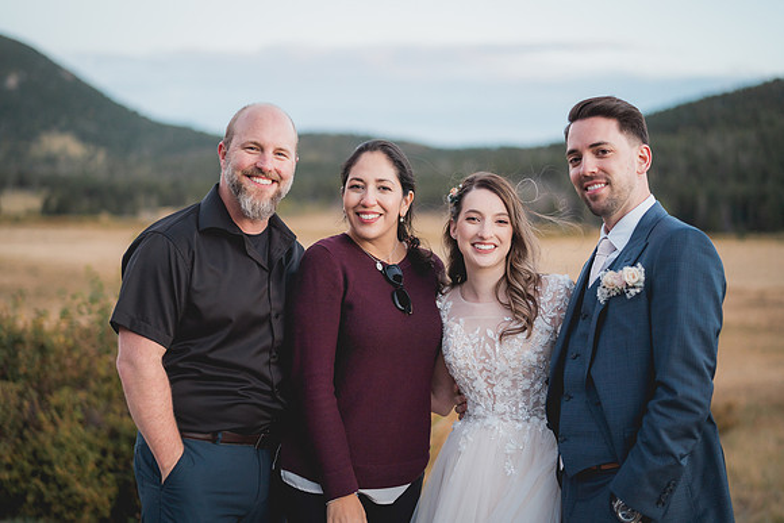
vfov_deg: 26.3
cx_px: 392
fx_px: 1121
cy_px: 262
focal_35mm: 51
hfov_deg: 38.5
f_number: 1.4
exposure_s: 1/250
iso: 400
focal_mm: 50
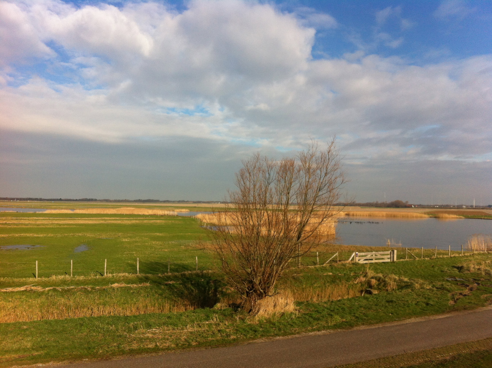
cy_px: 184
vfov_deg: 40.6
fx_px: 497
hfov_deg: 52.7
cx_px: 246
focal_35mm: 35
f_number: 2.8
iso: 80
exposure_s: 1/1676
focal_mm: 3.85
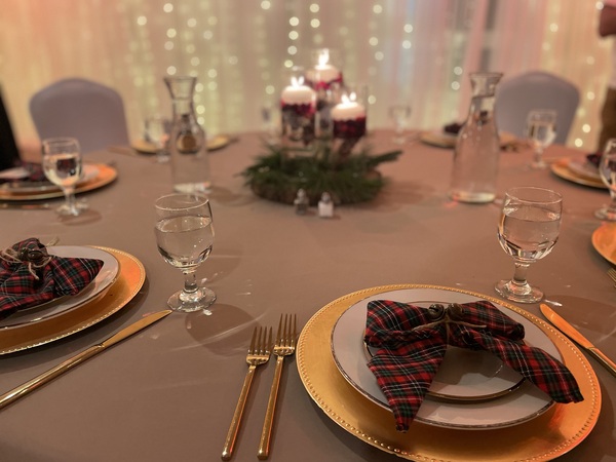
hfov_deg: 67.3
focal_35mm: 26
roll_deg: +0.8
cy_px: 231
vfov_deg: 53.1
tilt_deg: -21.3
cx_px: 308
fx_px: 463
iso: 400
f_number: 1.6
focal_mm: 4.2
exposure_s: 1/40
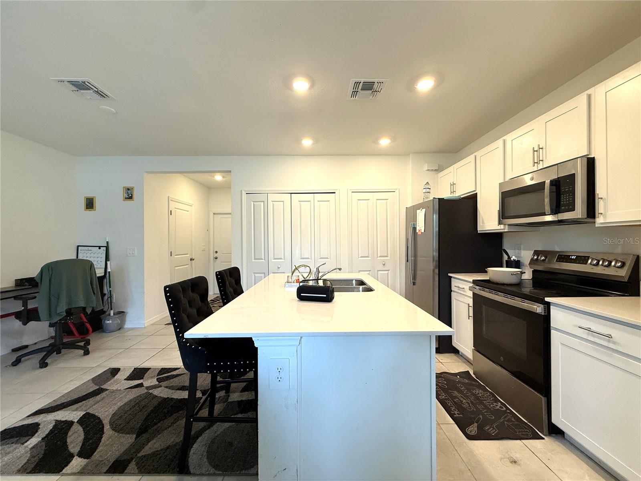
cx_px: 320
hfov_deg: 102.1
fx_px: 259
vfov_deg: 85.7
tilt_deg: +0.6
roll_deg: +1.0
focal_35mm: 14
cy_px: 240
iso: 160
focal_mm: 2.22
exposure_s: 1/120
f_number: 2.2
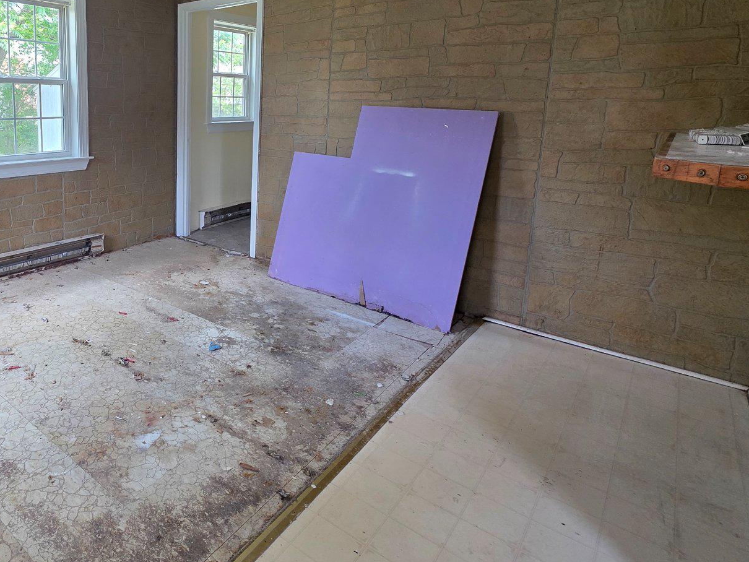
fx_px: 476
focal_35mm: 22
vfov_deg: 59.2
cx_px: 161
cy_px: 171
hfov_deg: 69.7
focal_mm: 2.2
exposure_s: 1/120
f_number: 1.9
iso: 125
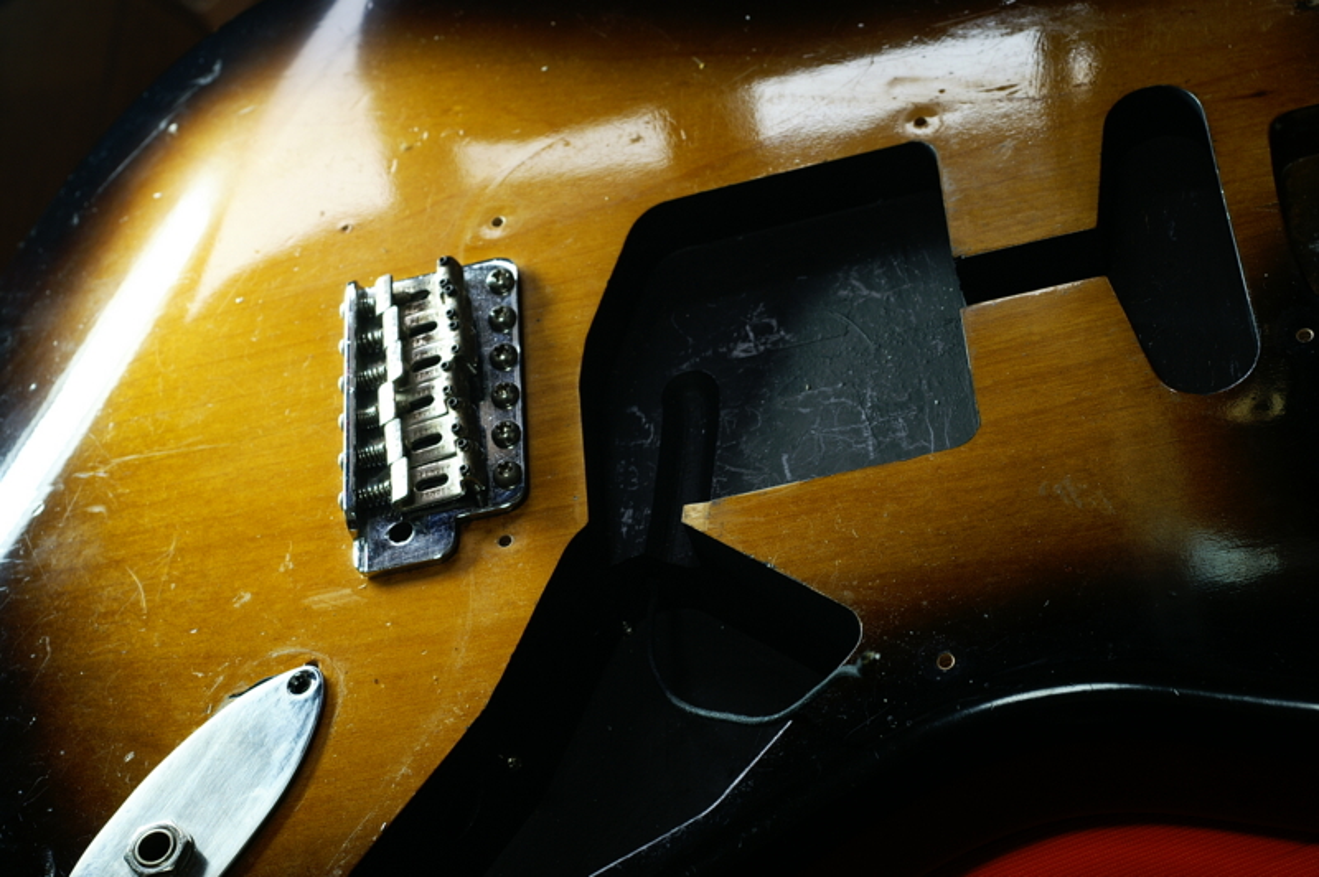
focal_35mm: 75
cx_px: 660
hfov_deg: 27.0
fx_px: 2746
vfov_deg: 18.2
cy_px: 438
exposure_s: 1/4
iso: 100
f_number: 8
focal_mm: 50
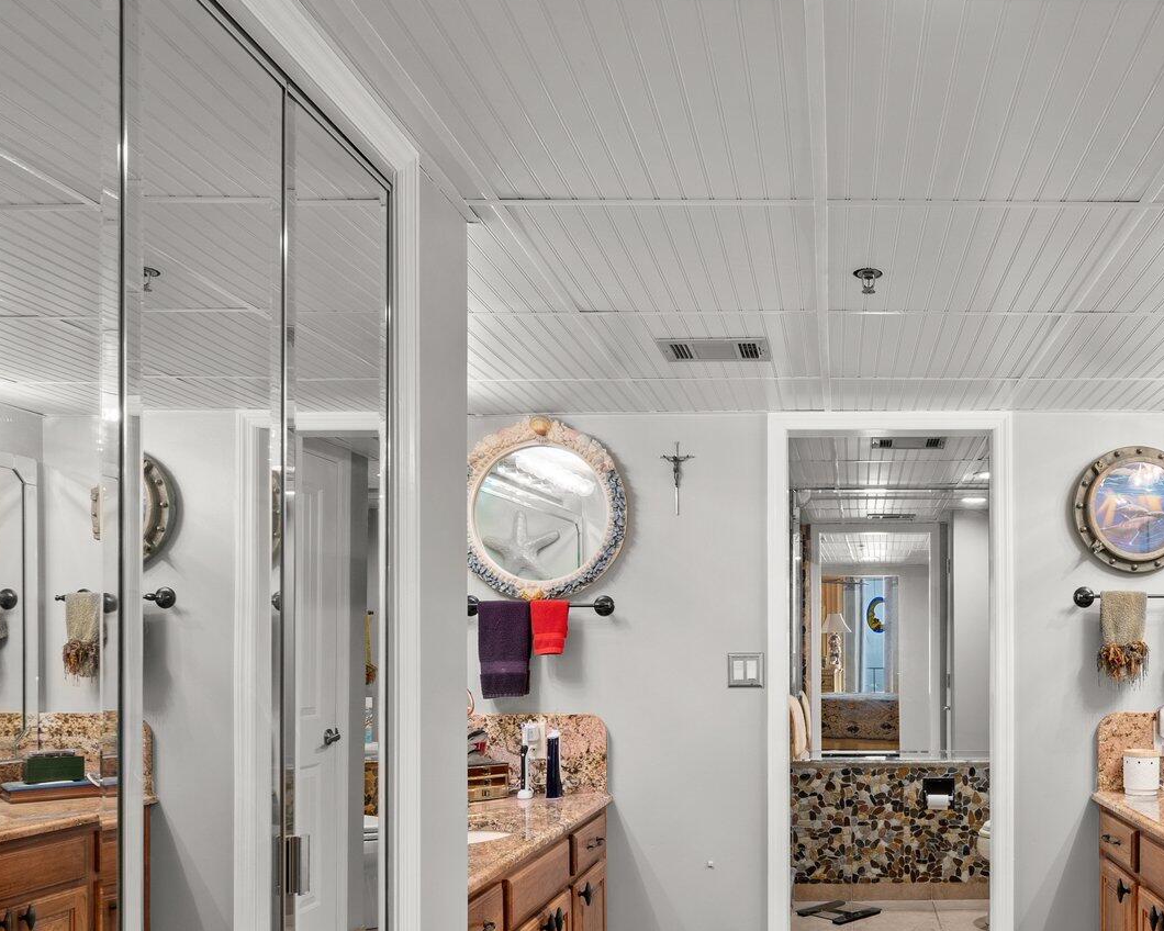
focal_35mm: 29
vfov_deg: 48.8
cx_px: 853
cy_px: 645
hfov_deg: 57.8
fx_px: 999
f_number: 8
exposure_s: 1/2
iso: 400
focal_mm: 16
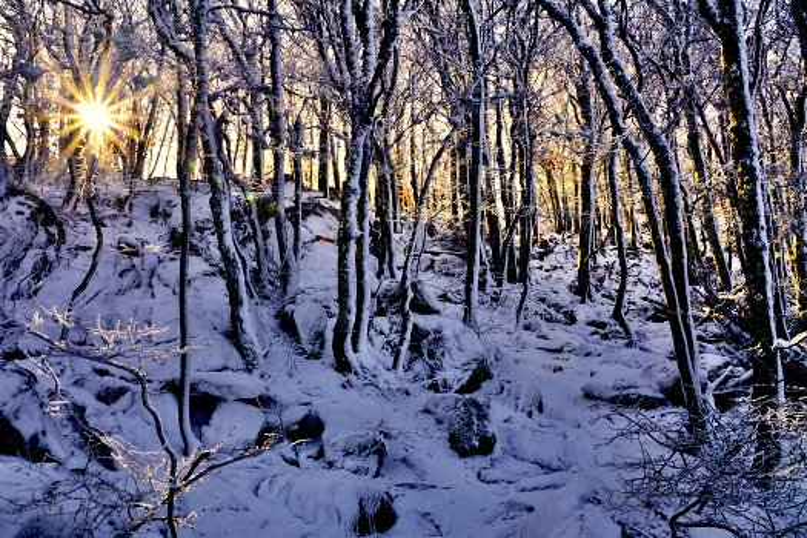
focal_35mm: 27
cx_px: 404
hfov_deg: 67.4
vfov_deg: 47.9
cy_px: 269
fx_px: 605
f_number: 22
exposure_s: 1/13
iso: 125
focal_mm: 18
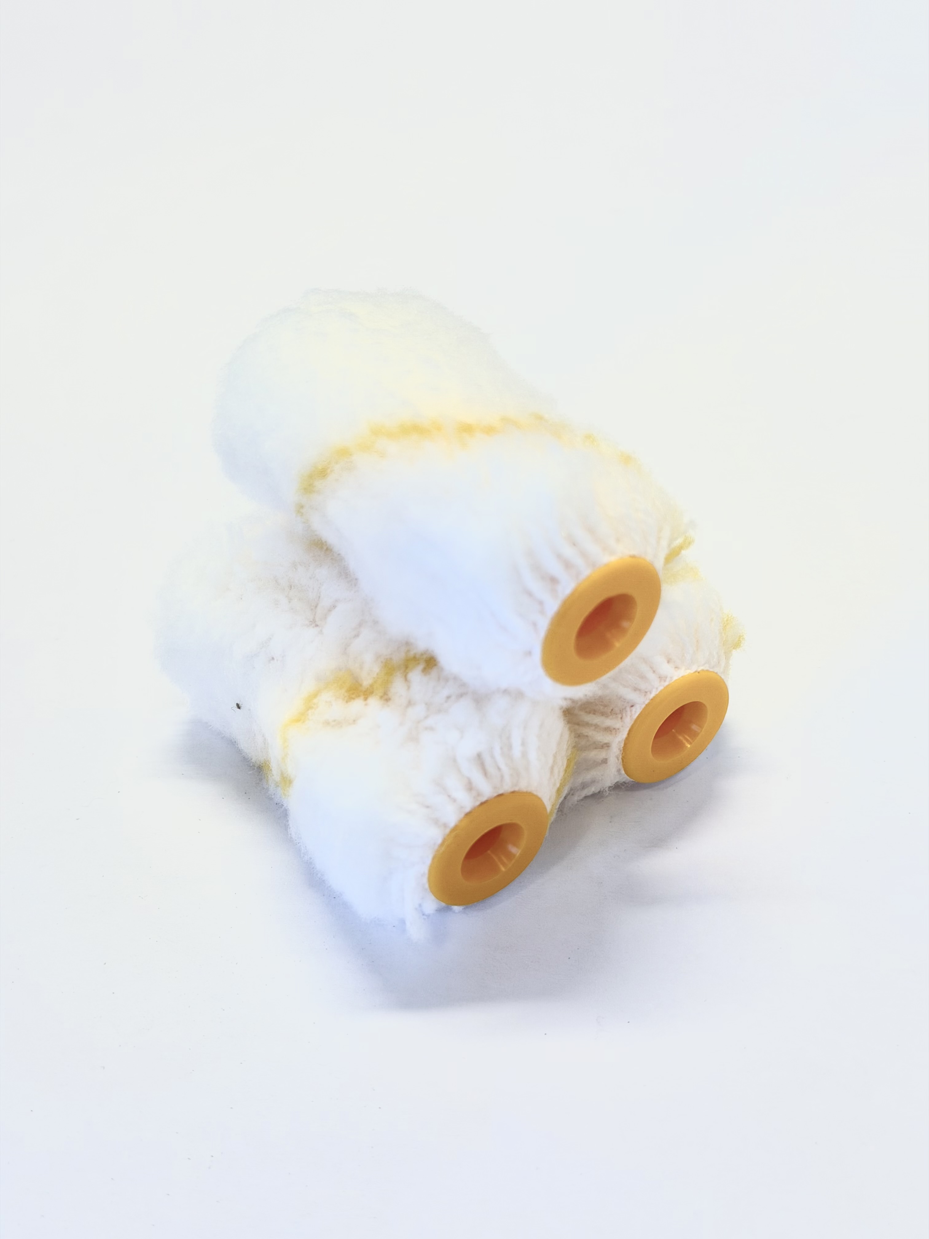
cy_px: 620
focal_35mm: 48
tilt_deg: -42.8
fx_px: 1718
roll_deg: +4.5
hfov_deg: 30.3
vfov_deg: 39.7
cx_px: 464
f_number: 1.78
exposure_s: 1/100
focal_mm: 6.76
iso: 64
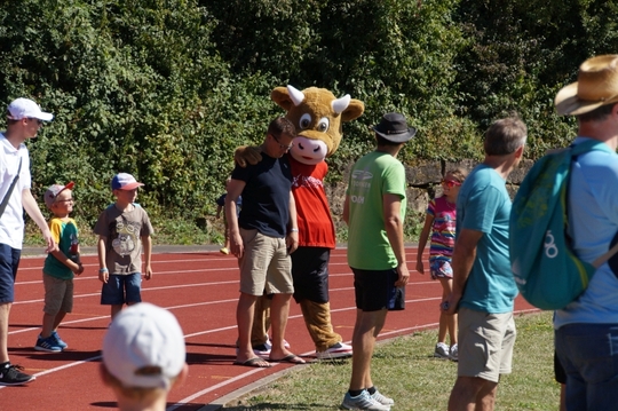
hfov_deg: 15.2
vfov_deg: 10.1
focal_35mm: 135
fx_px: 2315
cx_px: 309
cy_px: 206
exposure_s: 1/2000
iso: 500
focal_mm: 90
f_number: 5.6
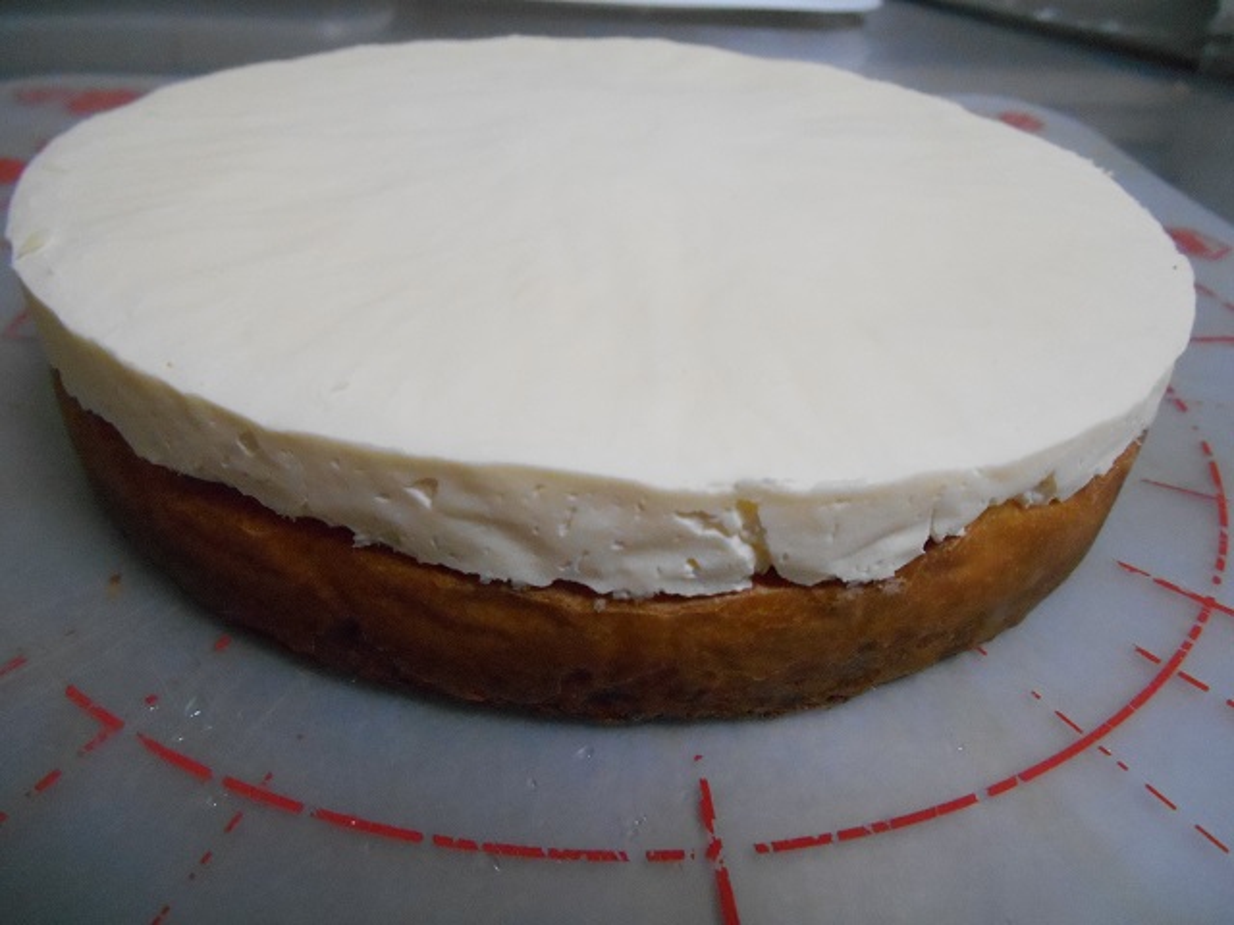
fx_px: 927
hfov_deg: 67.3
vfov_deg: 53.1
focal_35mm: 26
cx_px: 617
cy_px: 462
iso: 800
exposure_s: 1/80
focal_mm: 4.7
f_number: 3.4
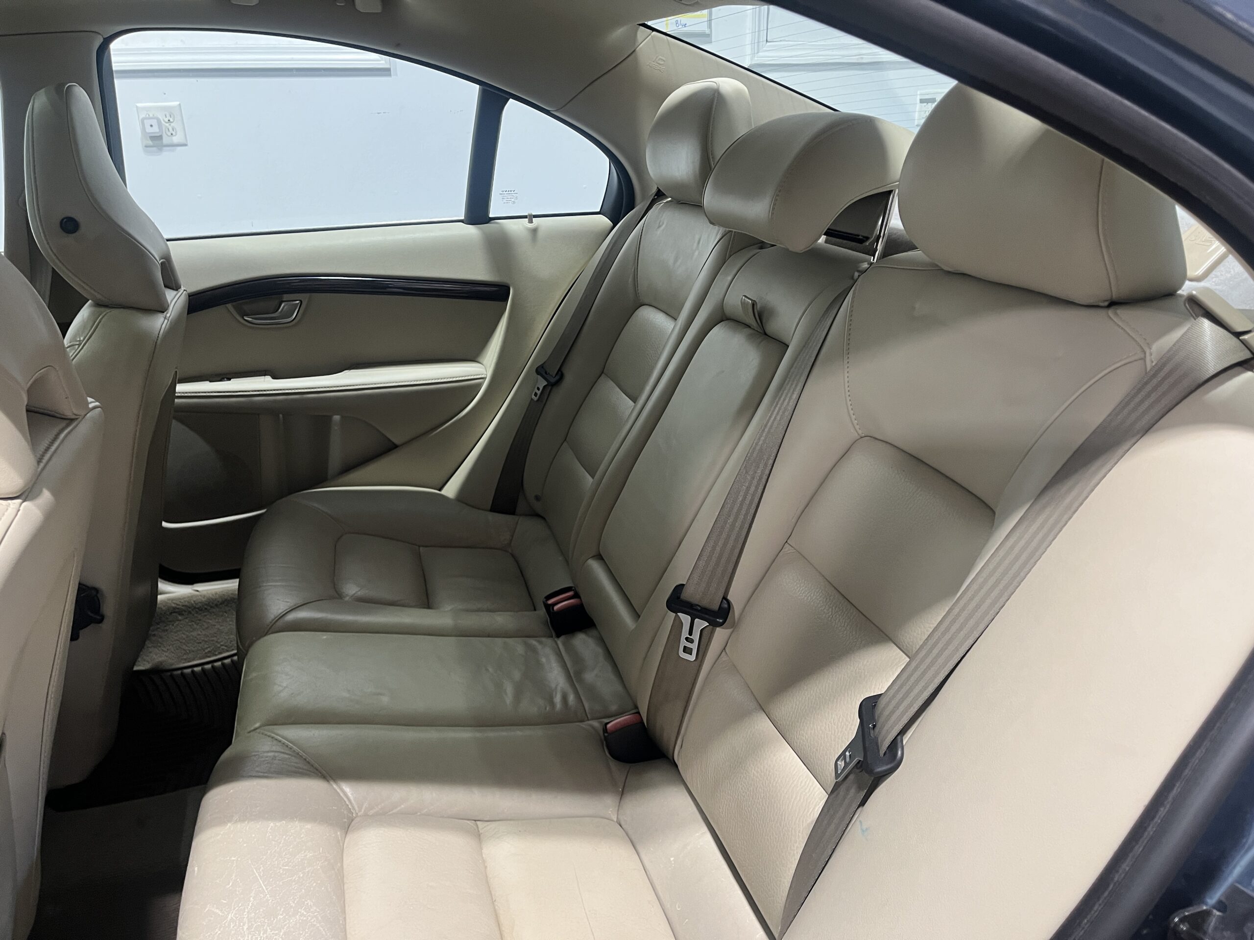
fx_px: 942
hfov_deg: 67.3
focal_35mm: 26
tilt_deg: -19.3
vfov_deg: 53.1
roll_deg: +1.8
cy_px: 470
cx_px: 627
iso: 160
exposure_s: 1/60
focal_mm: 5.1
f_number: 1.6
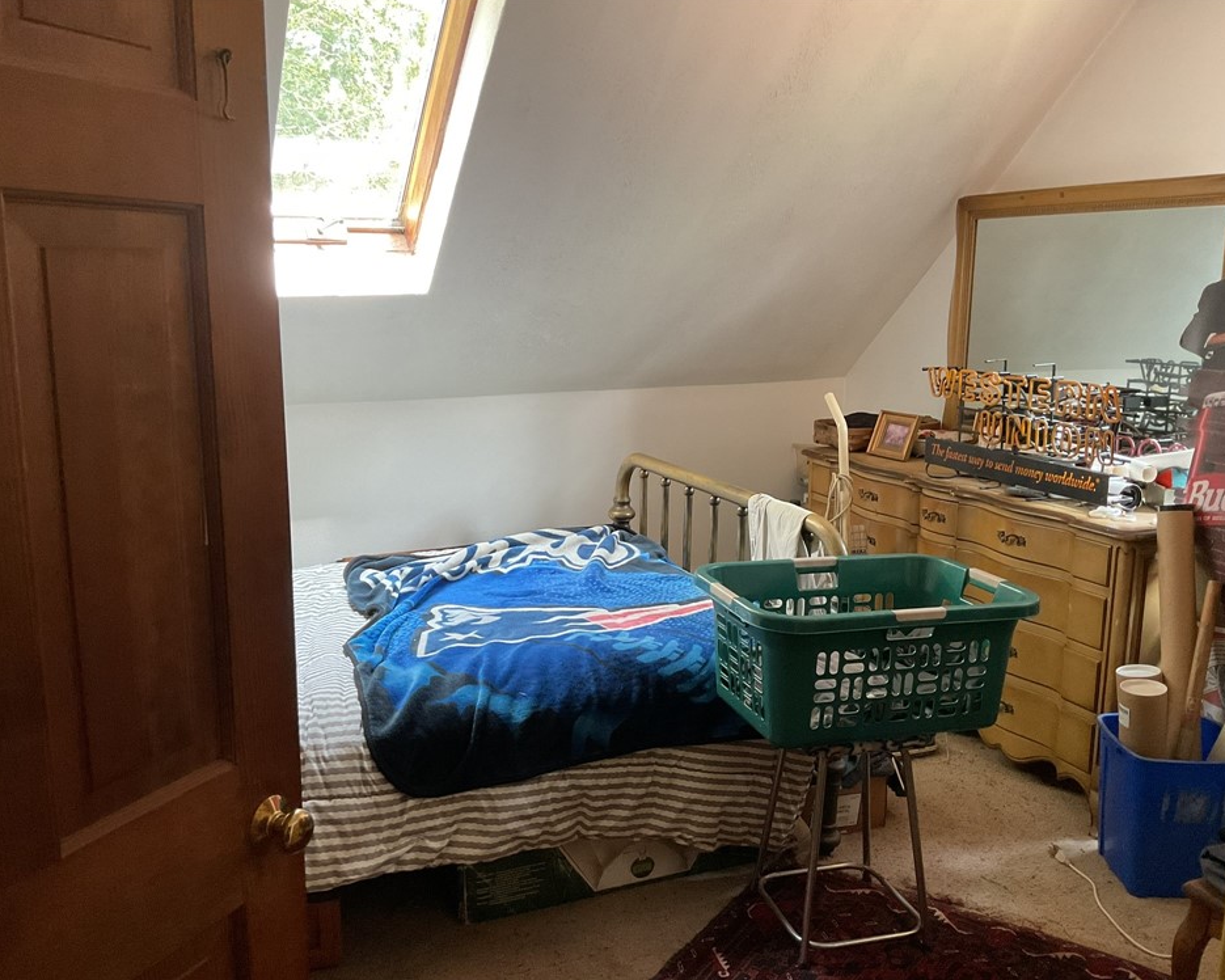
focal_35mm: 31
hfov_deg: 57.2
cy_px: 499
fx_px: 1124
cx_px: 624
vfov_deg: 47.1
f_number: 1.8
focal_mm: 3
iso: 160
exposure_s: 1/60
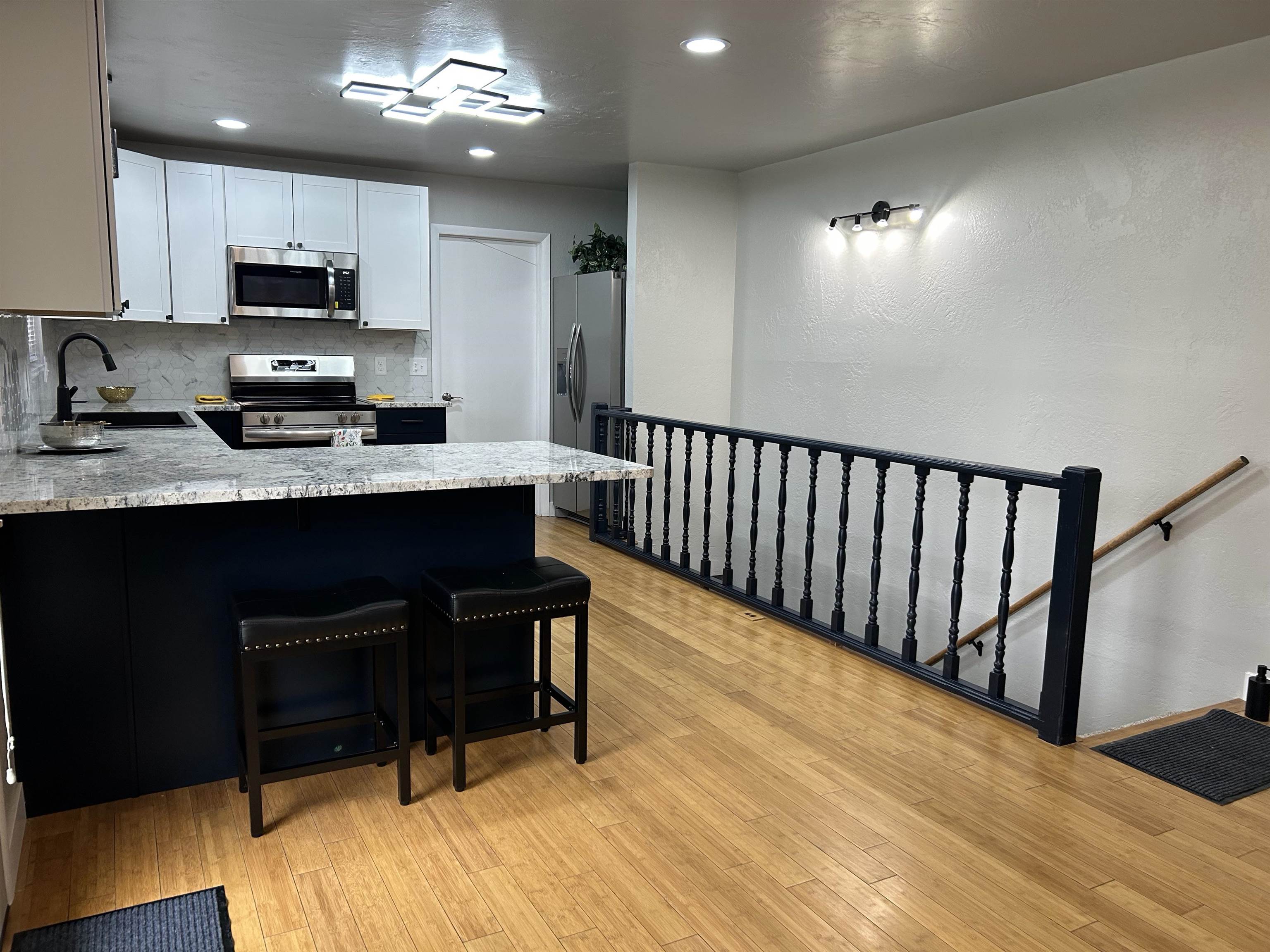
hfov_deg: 67.3
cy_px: 476
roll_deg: -0.9
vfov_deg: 53.1
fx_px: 954
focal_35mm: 26
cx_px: 635
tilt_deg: -8.5
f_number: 1.5
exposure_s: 1/121
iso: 125
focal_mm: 5.7
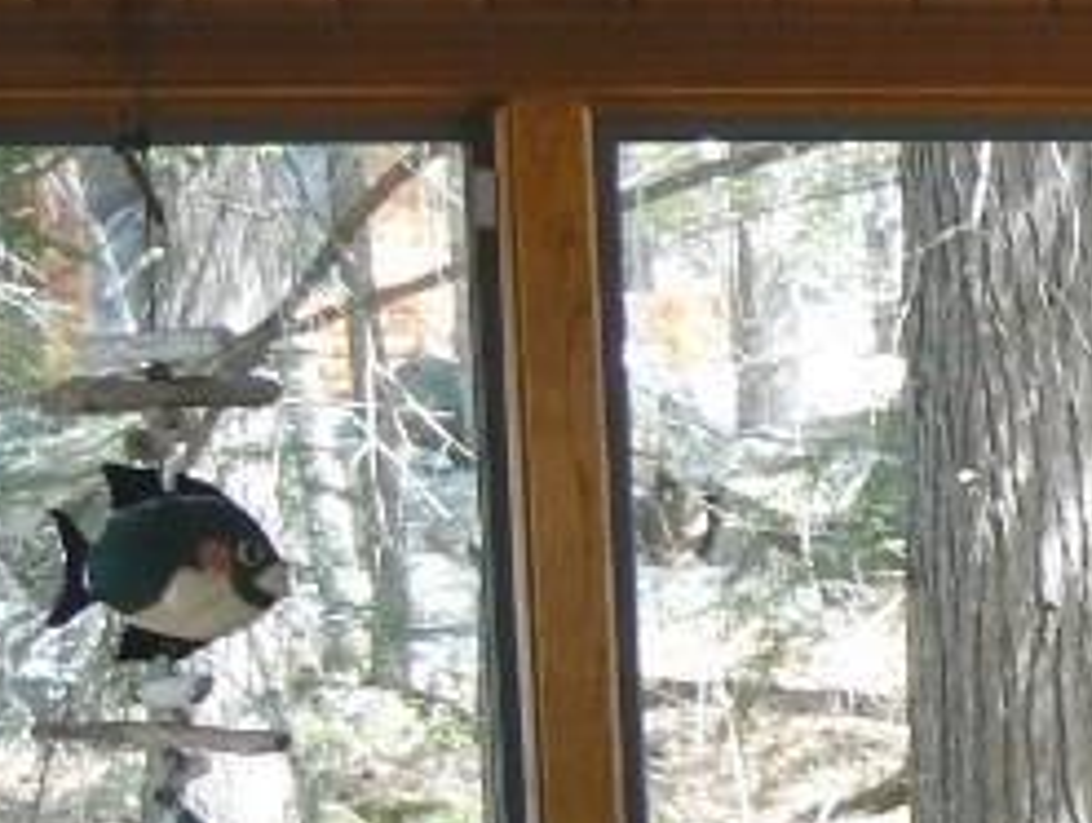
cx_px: 1556
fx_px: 4707
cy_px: 1239
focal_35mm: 149
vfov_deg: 9.7
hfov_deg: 12.7
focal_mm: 6
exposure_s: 1/50
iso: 80
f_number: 2.8
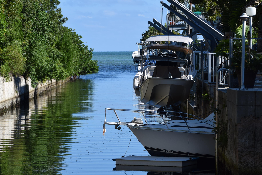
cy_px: 72
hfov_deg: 10.8
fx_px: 1383
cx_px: 111
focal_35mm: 190
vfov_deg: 7.2
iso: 200
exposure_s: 1/800
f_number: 7.1
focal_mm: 100
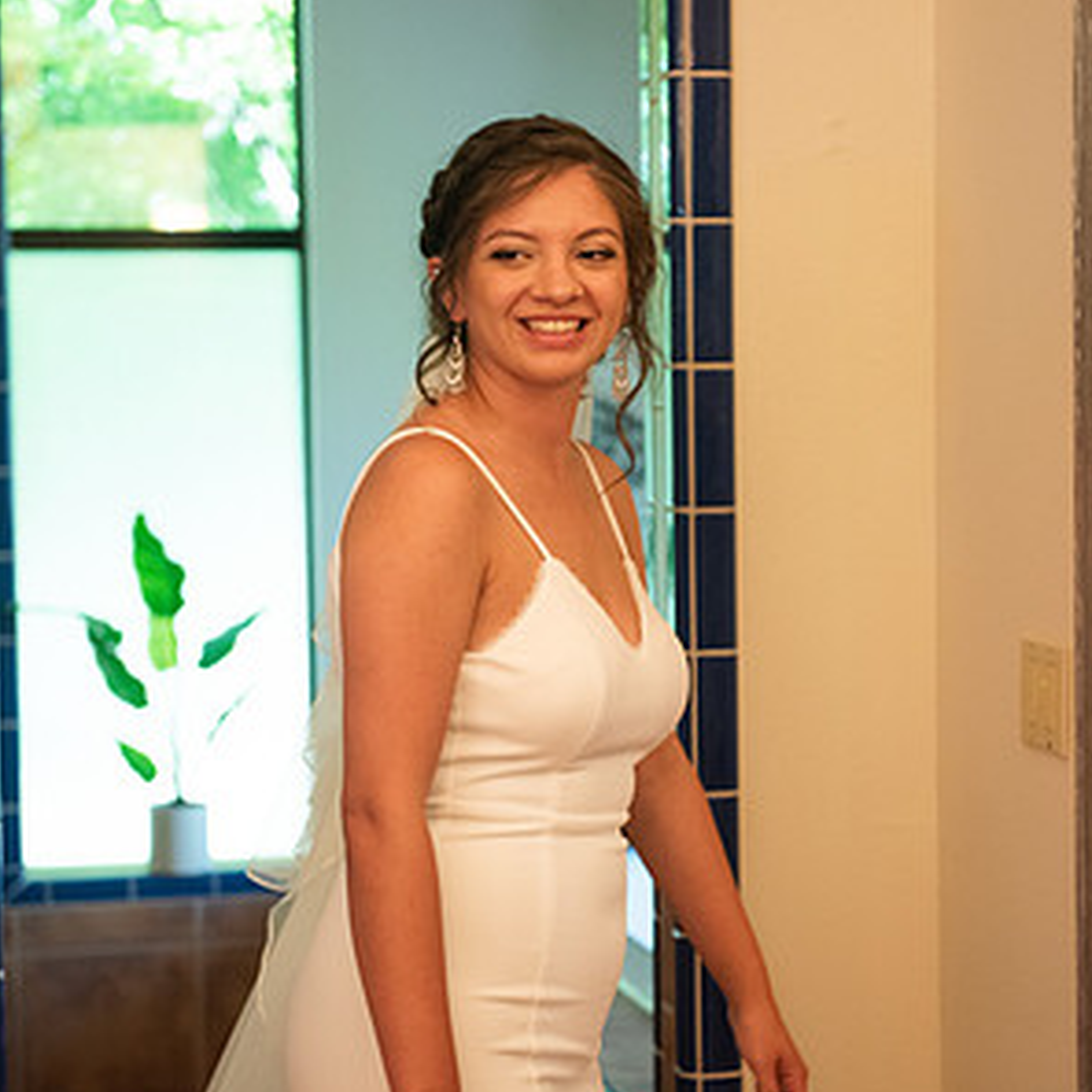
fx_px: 2855
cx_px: 550
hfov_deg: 21.7
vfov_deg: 21.6
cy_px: 616
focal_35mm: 80
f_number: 3.2
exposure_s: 1/160
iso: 1250
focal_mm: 62
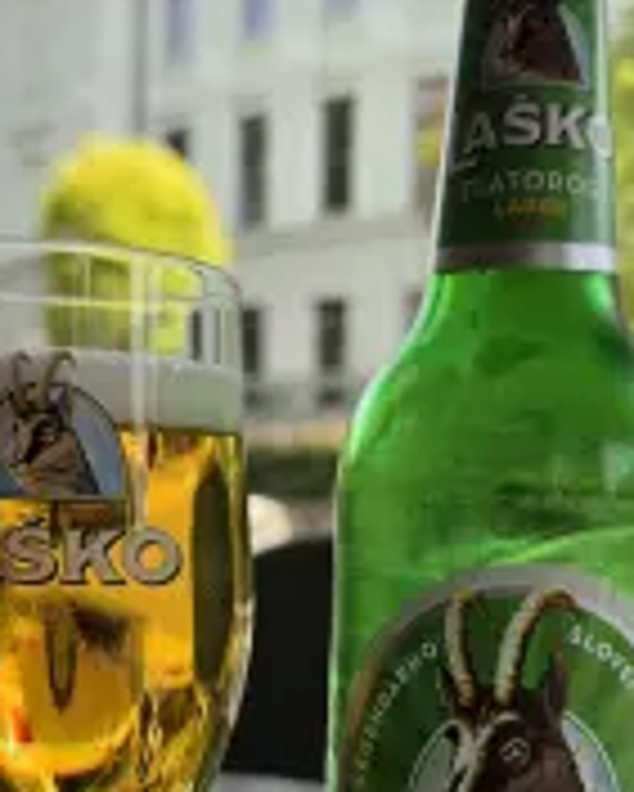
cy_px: 598
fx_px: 1195
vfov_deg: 35.8
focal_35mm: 51
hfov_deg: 29.7
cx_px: 319
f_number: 1.4
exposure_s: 1/4235
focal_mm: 6.5
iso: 64
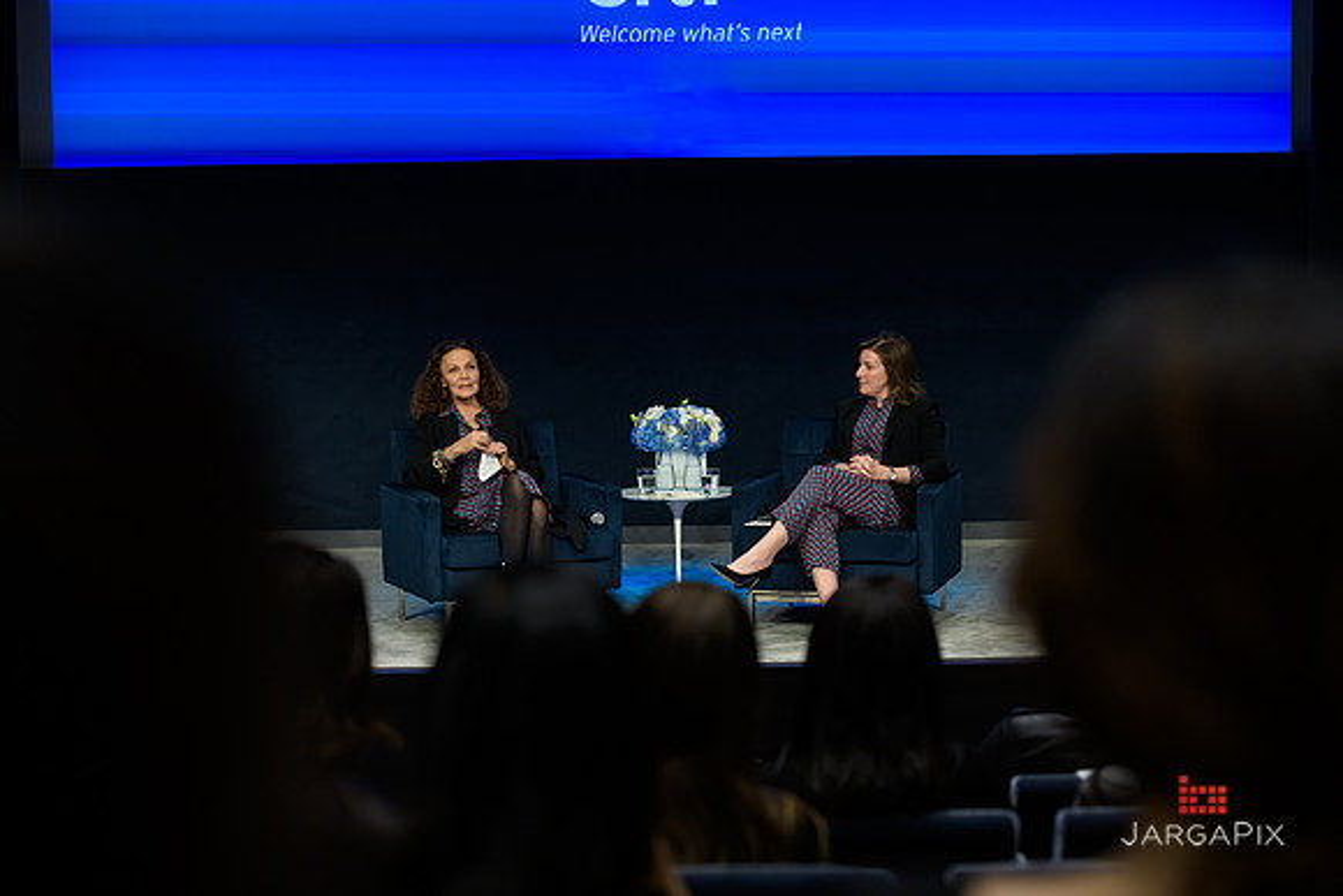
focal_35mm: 75
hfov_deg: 27.0
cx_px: 672
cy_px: 448
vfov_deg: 18.2
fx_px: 2798
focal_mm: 75
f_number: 3.2
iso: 1000
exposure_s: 1/200
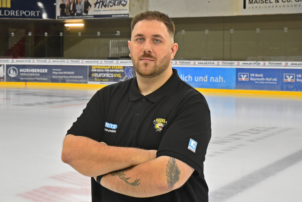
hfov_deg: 36.2
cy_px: 101
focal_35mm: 55
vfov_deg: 24.6
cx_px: 151
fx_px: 462
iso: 4000
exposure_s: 1/160
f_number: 10
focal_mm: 55
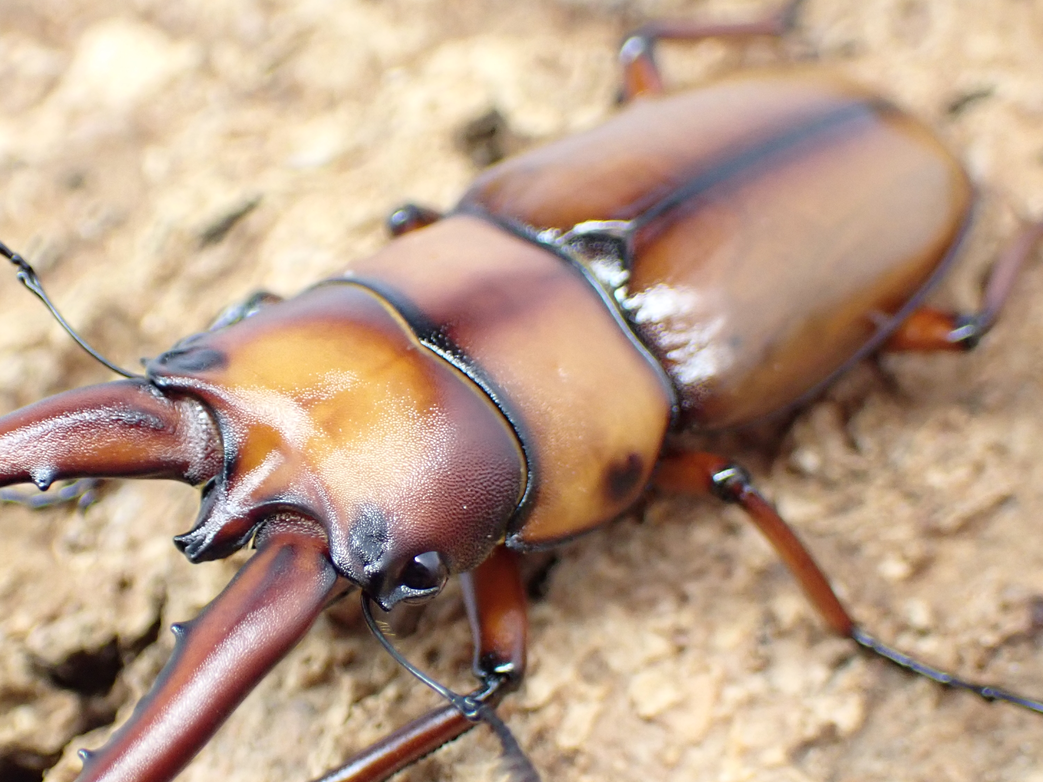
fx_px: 2169
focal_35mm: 72
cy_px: 494
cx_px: 366
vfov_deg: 20.4
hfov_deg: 26.9
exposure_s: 1/100
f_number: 3.3
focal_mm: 9.65
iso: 800
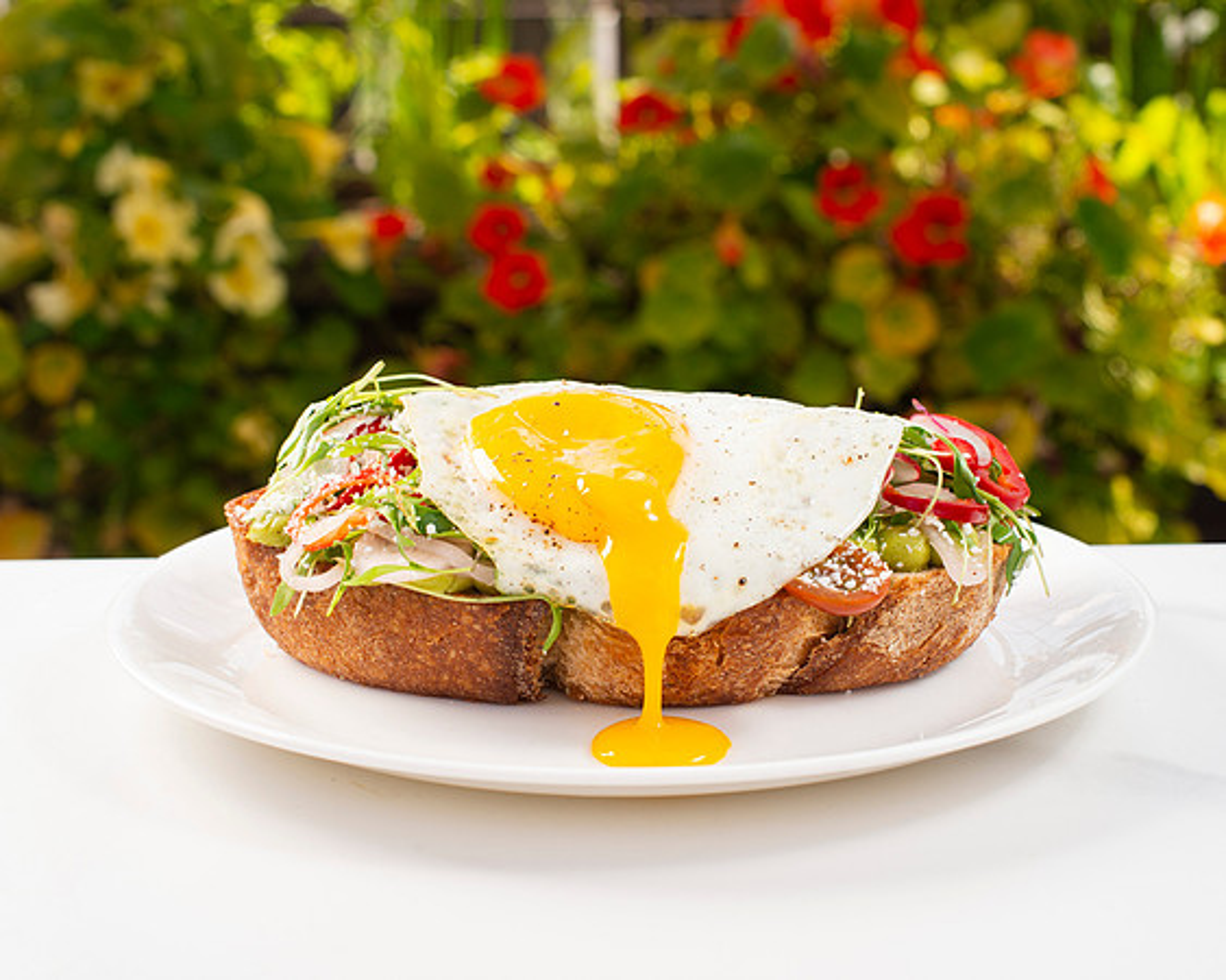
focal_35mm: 64
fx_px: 2324
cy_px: 517
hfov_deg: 29.6
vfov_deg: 23.8
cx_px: 647
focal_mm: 50
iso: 200
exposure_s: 1/200
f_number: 8
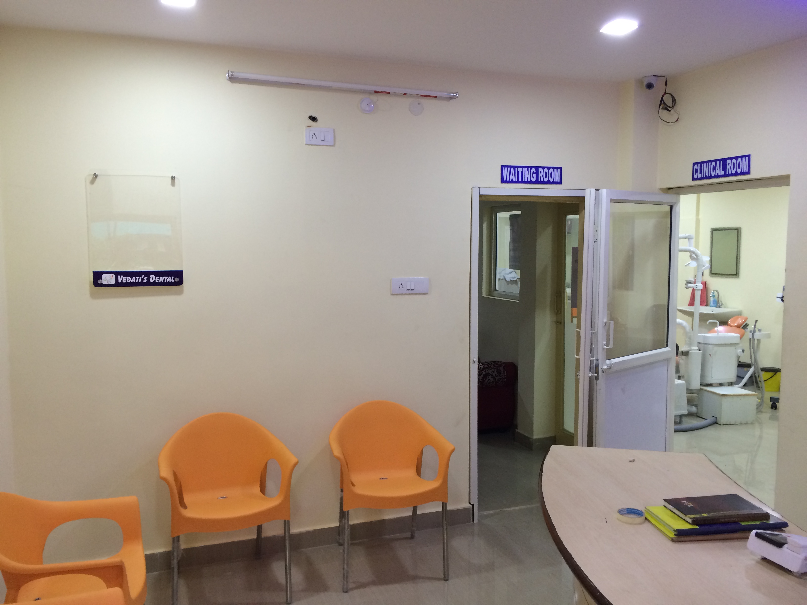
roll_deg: +0.7
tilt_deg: -6.1
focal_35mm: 29
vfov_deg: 48.2
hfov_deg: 61.7
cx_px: 404
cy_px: 302
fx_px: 676
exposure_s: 1/33
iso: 80
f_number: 2.2
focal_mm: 4.15
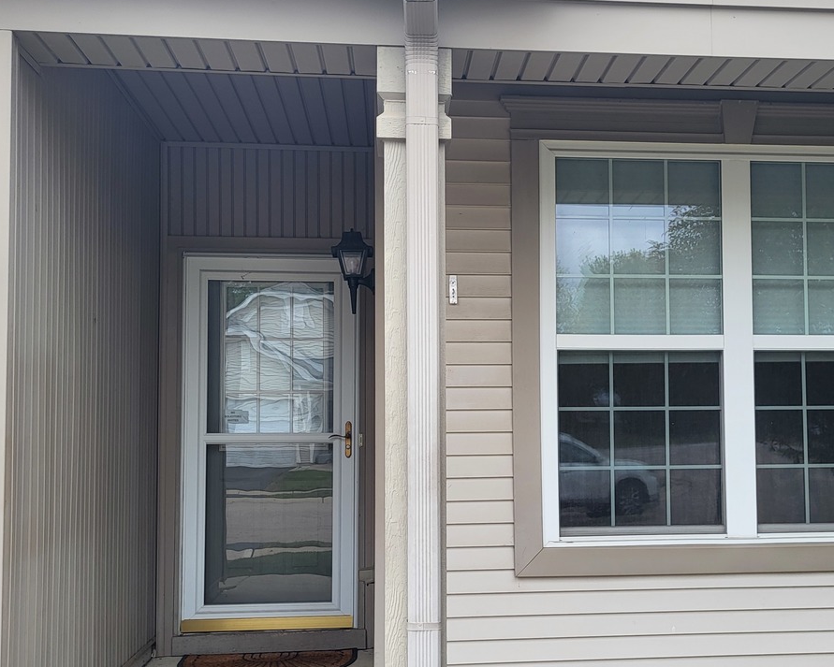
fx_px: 1012
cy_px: 394
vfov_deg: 36.4
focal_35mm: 41
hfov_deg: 44.5
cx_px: 505
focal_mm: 5.4
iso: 40
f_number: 1.8
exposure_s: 1/287
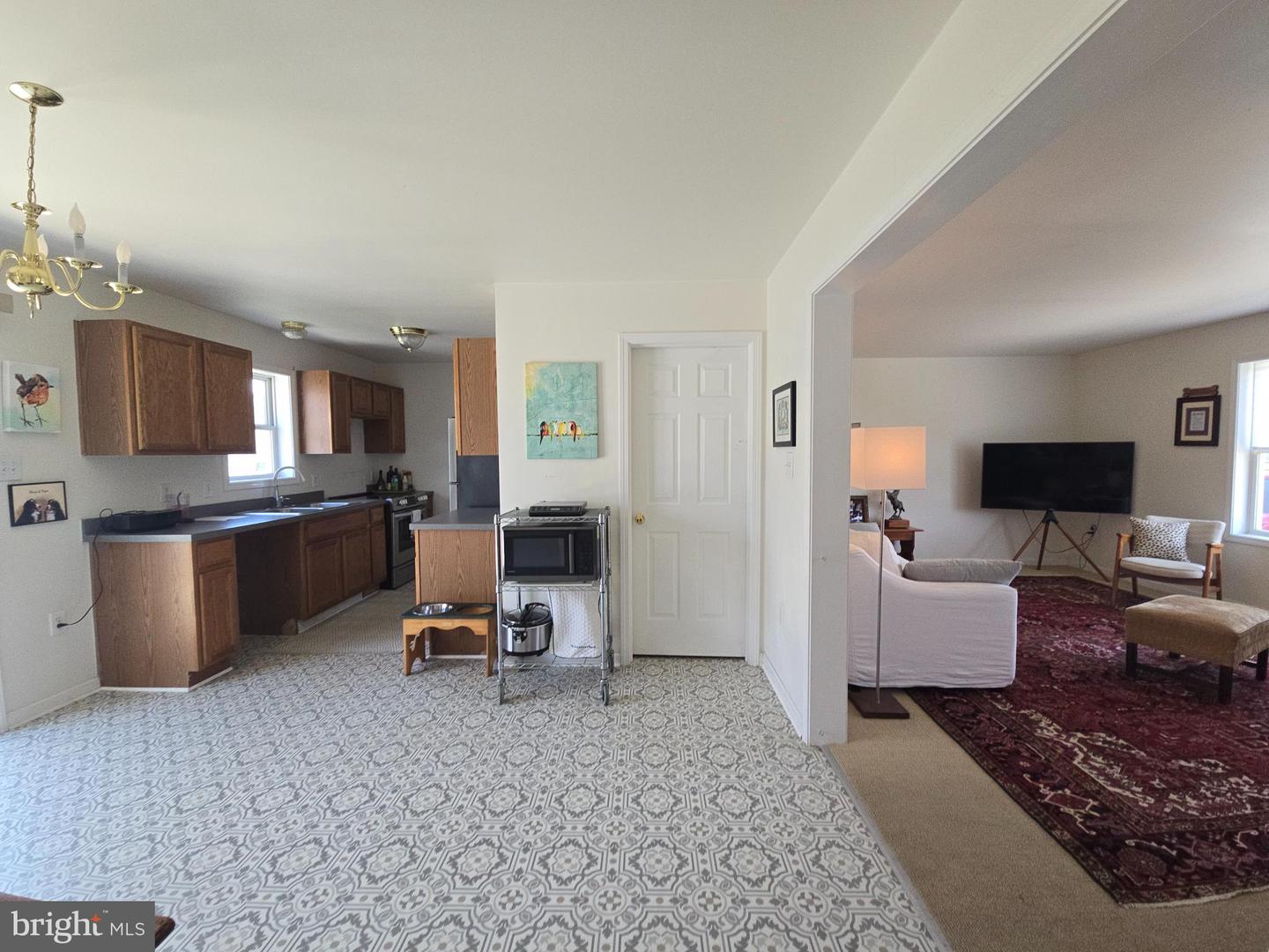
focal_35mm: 13
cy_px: 476
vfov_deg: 89.9
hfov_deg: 106.2
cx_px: 634
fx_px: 477
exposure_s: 1/60
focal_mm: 2.2
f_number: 2.2
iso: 50
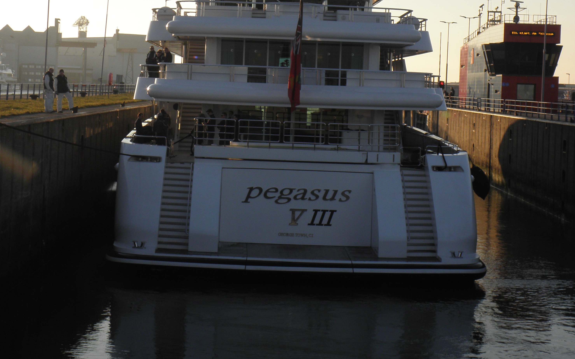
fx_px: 1316
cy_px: 71
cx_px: 289
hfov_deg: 24.6
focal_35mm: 84
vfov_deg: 15.4
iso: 64
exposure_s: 1/160
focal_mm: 10.65
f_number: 5.6
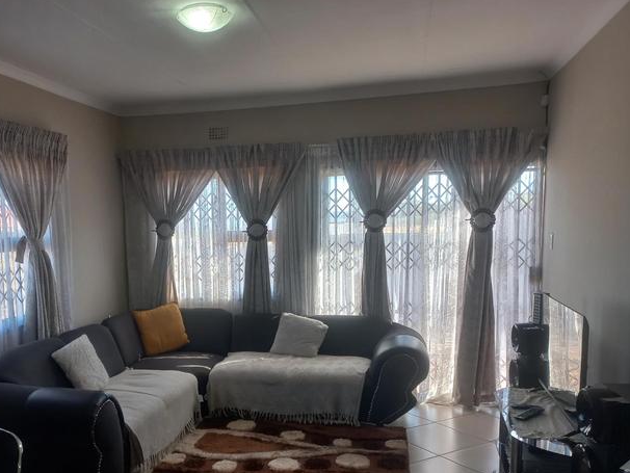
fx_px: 601
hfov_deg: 54.7
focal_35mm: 33
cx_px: 237
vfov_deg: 42.5
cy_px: 306
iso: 50
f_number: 1.8
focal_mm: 4.6
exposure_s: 1/50
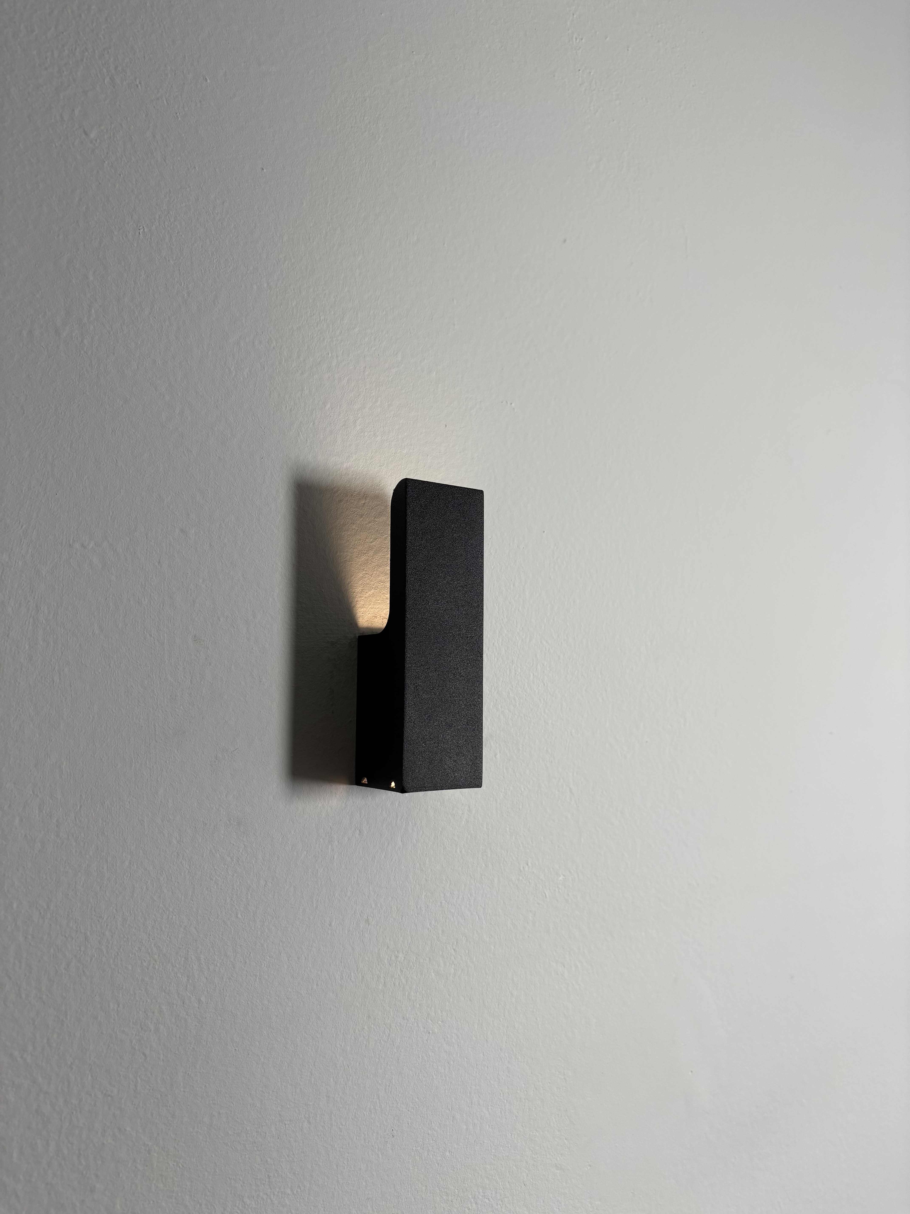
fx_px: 911
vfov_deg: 67.3
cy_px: 607
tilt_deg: +3.3
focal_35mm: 26
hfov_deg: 53.1
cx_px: 455
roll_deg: +0.6
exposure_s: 1/462
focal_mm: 5.96
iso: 50
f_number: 1.6
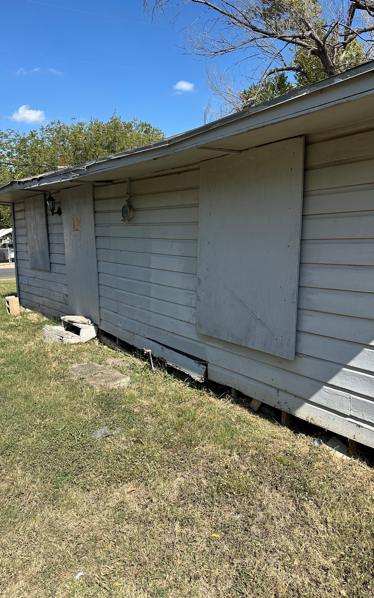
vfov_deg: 70.4
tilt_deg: -6.5
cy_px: 300
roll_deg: -0.1
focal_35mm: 26
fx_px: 424
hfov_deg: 47.5
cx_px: 172
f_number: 1.78
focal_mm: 6.86
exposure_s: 1/3472
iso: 80
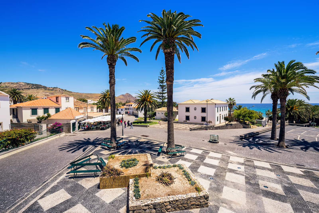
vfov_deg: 81.3
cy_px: 106
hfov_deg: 104.2
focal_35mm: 14
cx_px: 160
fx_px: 124
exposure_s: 1/200
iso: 250
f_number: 16
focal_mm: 14
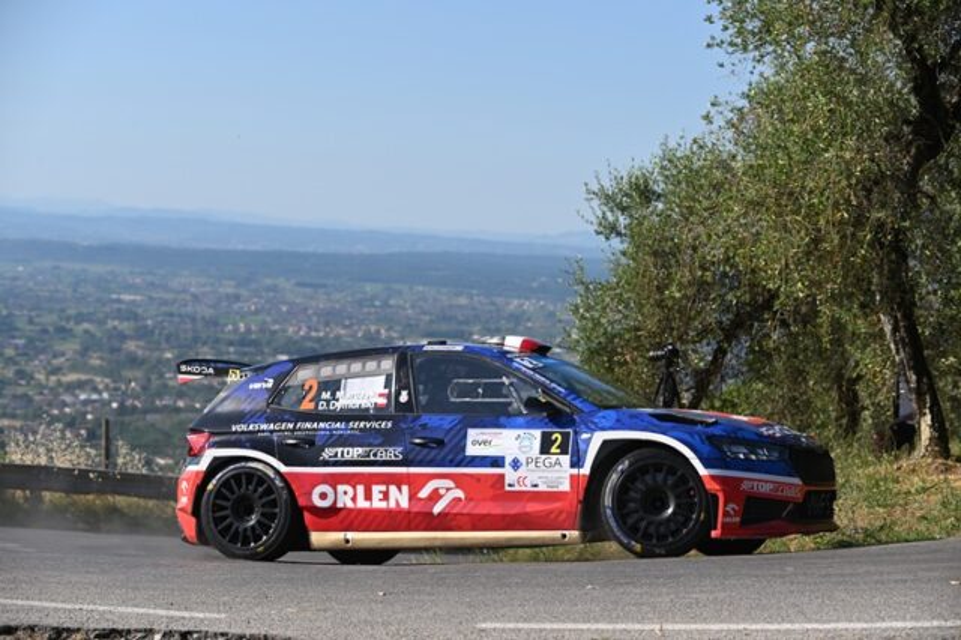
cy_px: 320
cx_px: 480
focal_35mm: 86
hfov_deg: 23.7
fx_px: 2294
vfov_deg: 15.9
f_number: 4
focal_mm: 86
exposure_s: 1/1600
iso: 200
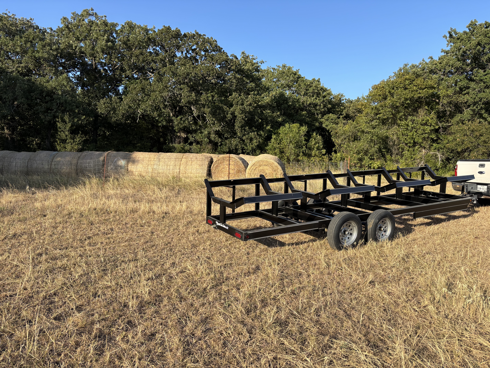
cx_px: 245
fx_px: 368
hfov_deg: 67.3
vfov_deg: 53.1
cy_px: 184
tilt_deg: -0.9
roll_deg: -1.2
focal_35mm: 26
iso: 50
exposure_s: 1/1567
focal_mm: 5.96
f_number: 1.6
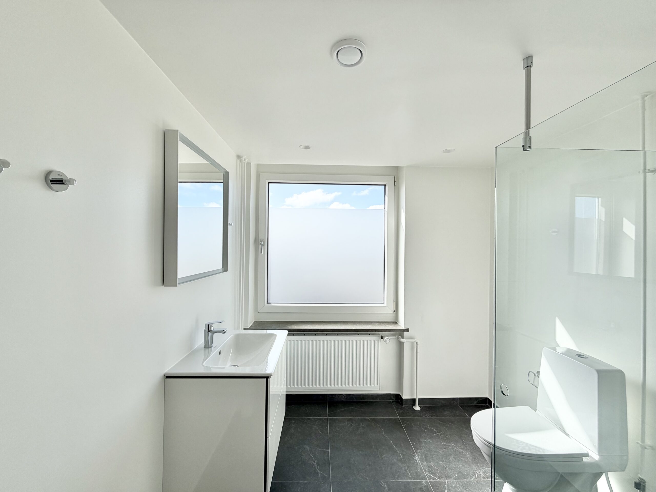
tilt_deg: +0.6
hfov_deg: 102.1
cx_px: 328
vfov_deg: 85.7
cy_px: 246
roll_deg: -0.7
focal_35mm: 14
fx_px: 265
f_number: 2.2
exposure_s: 1/502
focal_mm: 2.22
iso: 50
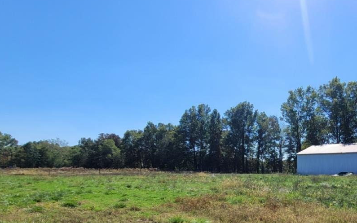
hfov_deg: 67.1
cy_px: 182
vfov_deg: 45.0
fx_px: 253
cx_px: 256
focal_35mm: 26
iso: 50
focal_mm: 2.2
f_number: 2.2
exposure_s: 1/2500
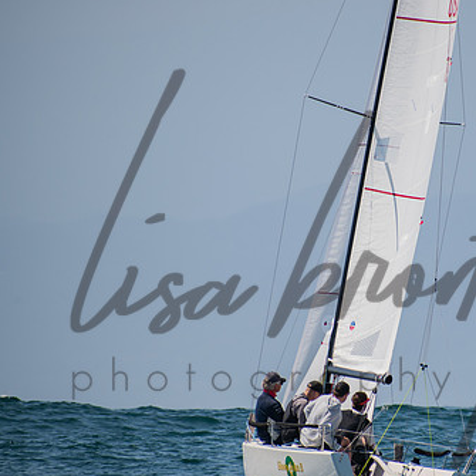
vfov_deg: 2.6
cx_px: 388
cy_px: 272
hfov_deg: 2.6
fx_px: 10315
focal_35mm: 663
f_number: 6.3
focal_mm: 300
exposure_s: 1/1000
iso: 200
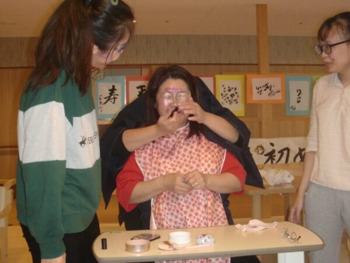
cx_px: 175
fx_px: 506
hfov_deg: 38.2
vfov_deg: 29.1
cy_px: 132
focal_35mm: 50
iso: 400
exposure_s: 1/60
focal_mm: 8.68
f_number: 4.2
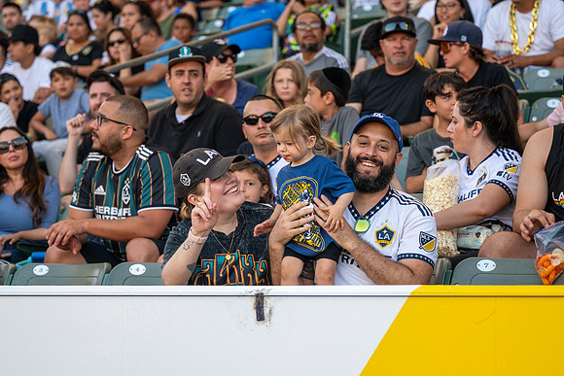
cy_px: 188
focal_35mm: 111
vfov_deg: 12.3
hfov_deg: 18.4
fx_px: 1739
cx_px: 282
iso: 640
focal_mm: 74
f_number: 2.8
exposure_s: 1/2000
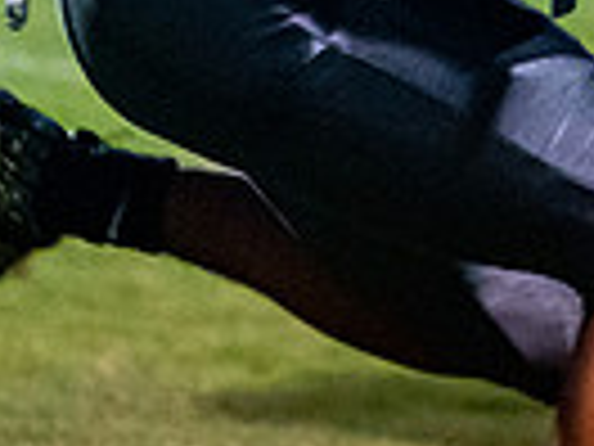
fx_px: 15049
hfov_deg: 2.3
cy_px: -474
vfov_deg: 1.7
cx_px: 776
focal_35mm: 877
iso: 8000
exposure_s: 1/800
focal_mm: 185
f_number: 4
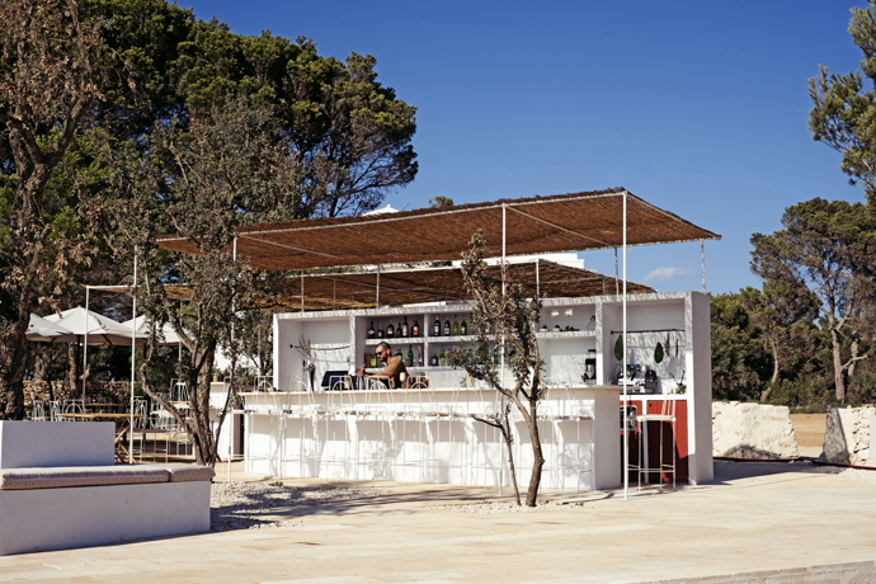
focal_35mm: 53
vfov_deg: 25.5
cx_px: 438
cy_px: 292
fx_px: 1290
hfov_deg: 37.5
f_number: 9
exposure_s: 1/500
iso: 200
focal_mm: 35
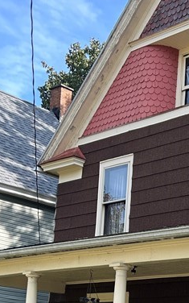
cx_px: 280
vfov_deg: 25.7
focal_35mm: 75
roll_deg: -3.0
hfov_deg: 16.0
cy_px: 322
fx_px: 618
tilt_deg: +4.3
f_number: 1.5
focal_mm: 5.7
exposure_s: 1/614
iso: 50
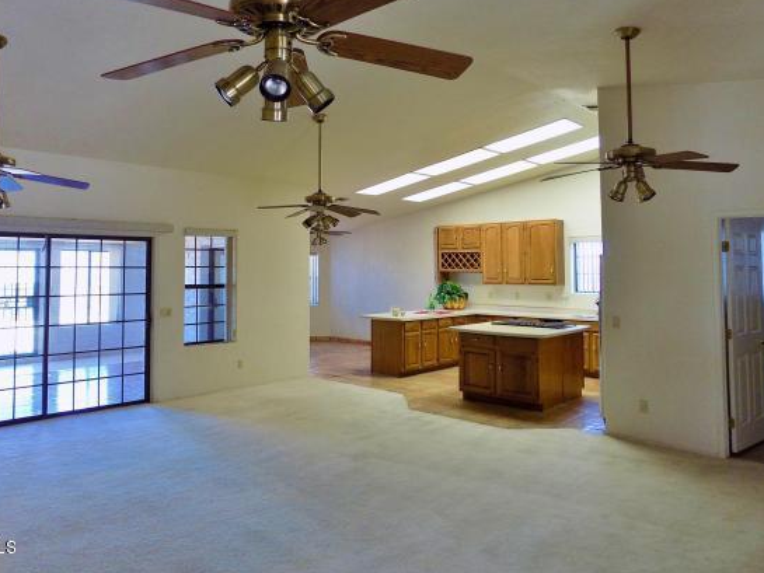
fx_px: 596
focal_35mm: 27
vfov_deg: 51.1
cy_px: 240
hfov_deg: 65.0
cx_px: 329
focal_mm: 4
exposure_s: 1/30
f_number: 3.1
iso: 140
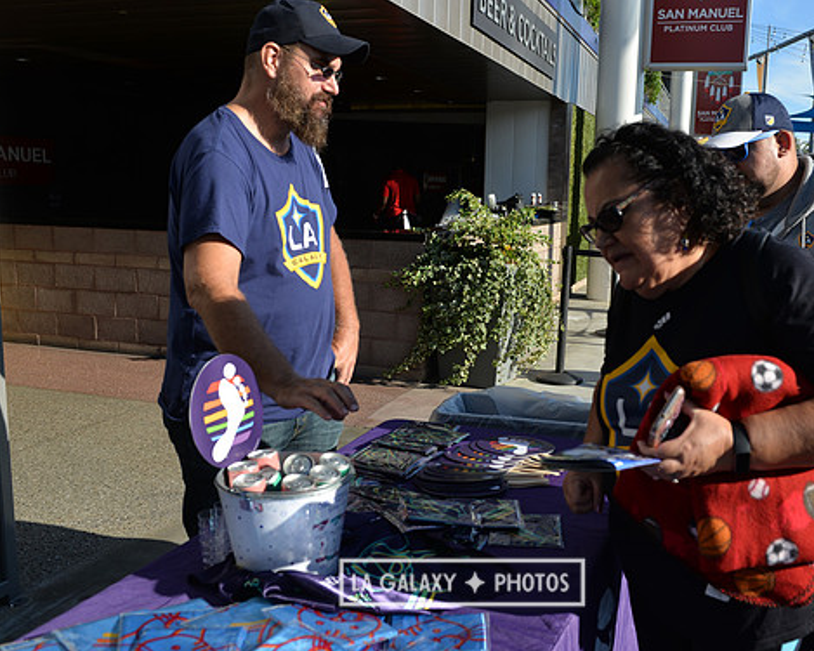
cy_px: 322
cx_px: 462
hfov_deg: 50.1
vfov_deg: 41.1
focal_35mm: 36
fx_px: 867
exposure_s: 1/640
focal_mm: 31
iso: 100
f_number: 5
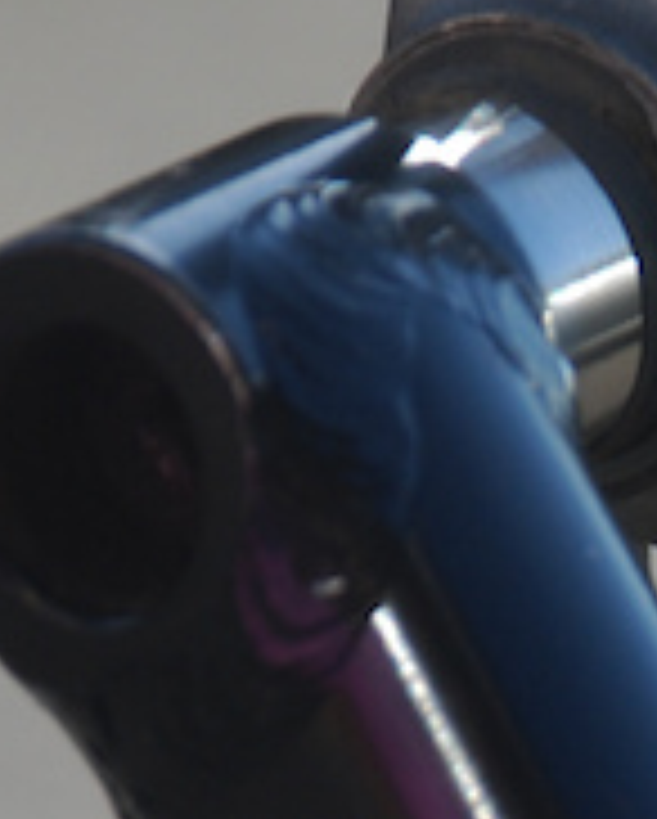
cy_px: 1066
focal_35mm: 888
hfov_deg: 1.7
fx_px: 21548
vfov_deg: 2.2
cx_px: 943
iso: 200
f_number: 6.3
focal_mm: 112
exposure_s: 1/250
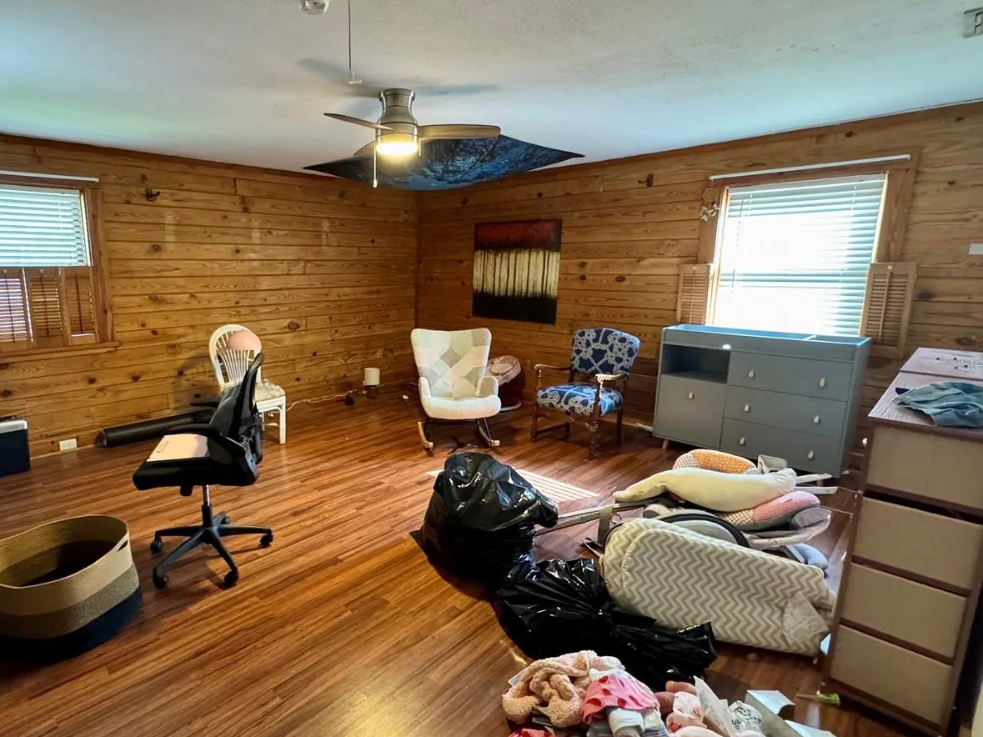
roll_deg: -0.3
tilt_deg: -11.3
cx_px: 373
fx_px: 539
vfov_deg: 68.7
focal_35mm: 19
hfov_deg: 83.2
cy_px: 363
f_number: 2.2
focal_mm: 2.22
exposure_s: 1/60
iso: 1000
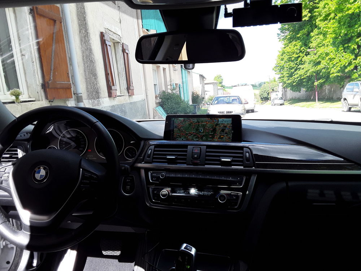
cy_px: 136
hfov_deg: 65.3
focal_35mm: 27
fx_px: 282
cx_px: 180
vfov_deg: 51.4
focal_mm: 2.91
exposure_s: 1/251
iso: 40
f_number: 1.9
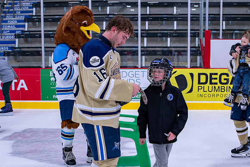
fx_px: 408
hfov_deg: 34.0
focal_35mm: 59
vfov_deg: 23.1
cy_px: 93
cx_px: 147
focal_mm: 31
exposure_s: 1/250
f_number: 3.5
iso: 180
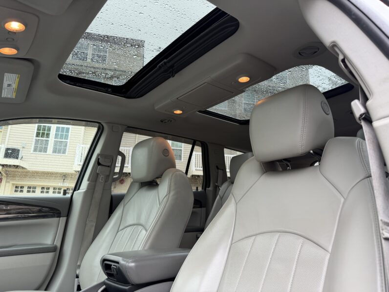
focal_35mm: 24
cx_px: 194
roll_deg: -1.1
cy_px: 146
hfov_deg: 71.6
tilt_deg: +13.7
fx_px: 270
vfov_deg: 56.8
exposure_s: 1/121
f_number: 1.78
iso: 125
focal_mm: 6.76
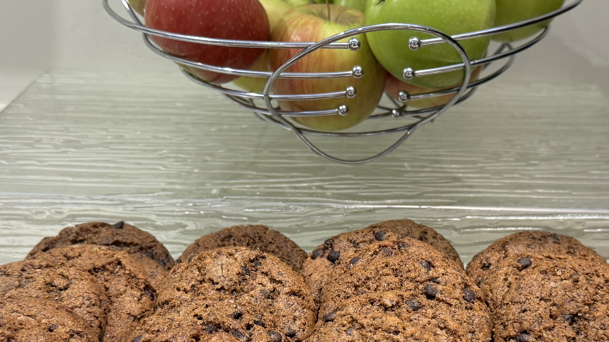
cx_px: 355
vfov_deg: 23.8
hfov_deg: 41.2
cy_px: 245
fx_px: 807
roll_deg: -0.9
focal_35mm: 50
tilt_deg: -28.7
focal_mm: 6.86
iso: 200
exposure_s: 1/50
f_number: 1.78
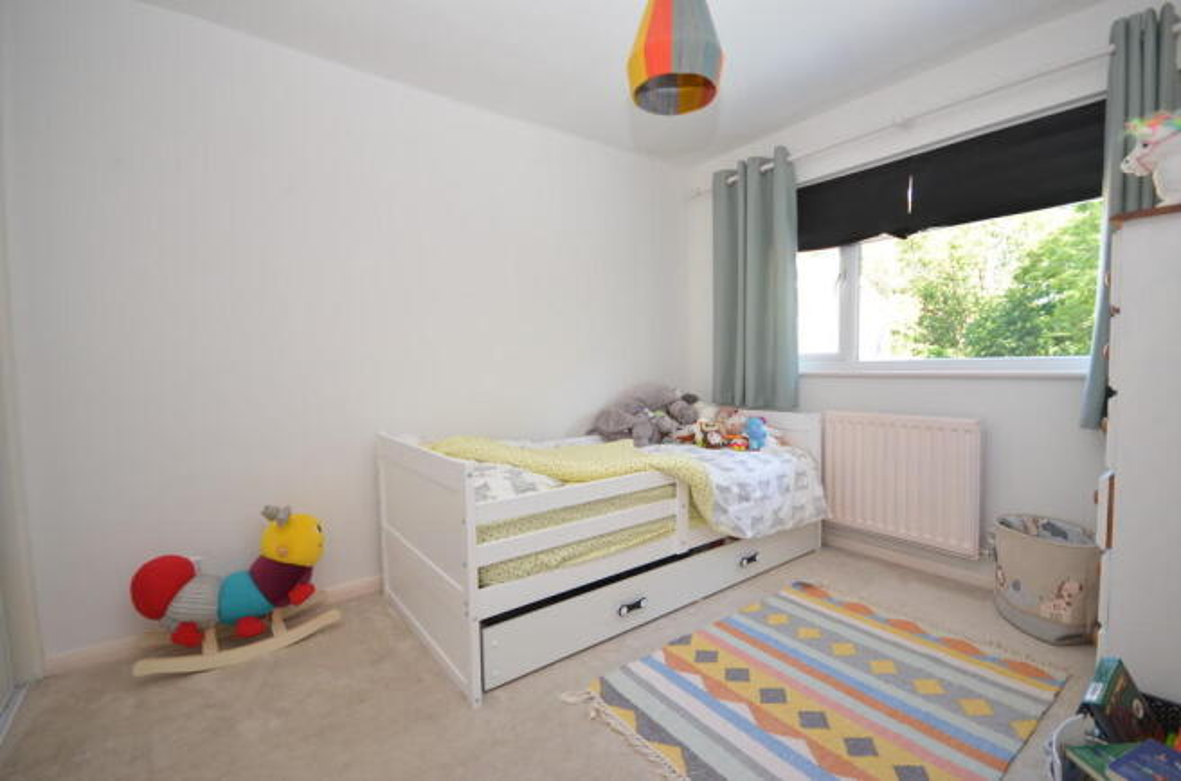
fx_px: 491
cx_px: 590
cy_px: 390
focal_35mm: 15
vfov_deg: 77.0
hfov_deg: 100.5
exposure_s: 1/60
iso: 320
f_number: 4
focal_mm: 10
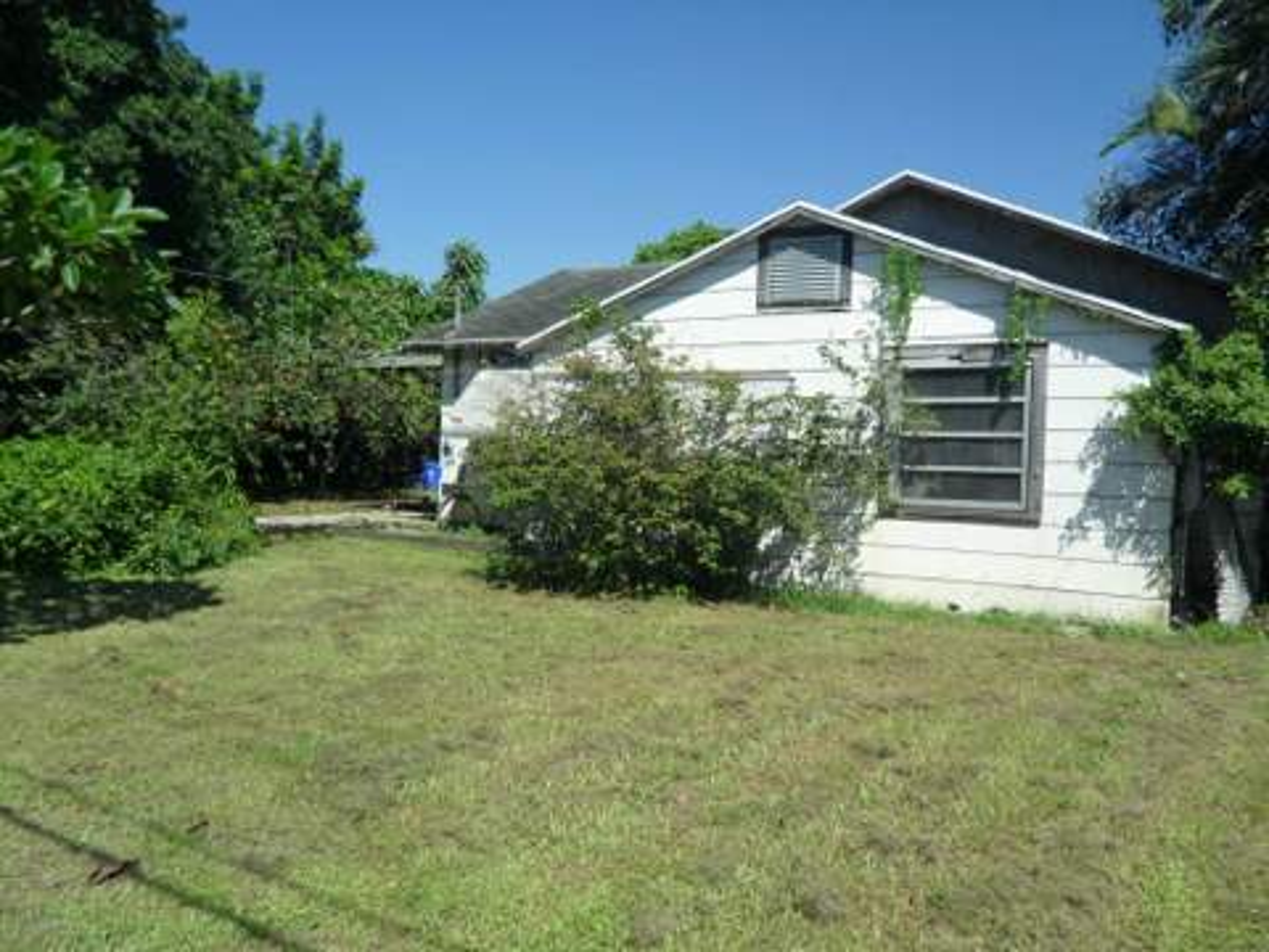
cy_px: 476
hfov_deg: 65.3
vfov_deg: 51.4
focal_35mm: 27
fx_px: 990
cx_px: 634
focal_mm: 4.9
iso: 80
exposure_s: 1/180
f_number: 9.1
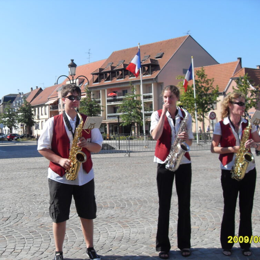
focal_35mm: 41
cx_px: 121
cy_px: 133
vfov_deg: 40.9
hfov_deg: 40.9
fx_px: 348
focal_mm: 6.3
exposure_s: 1/180
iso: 80
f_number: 7
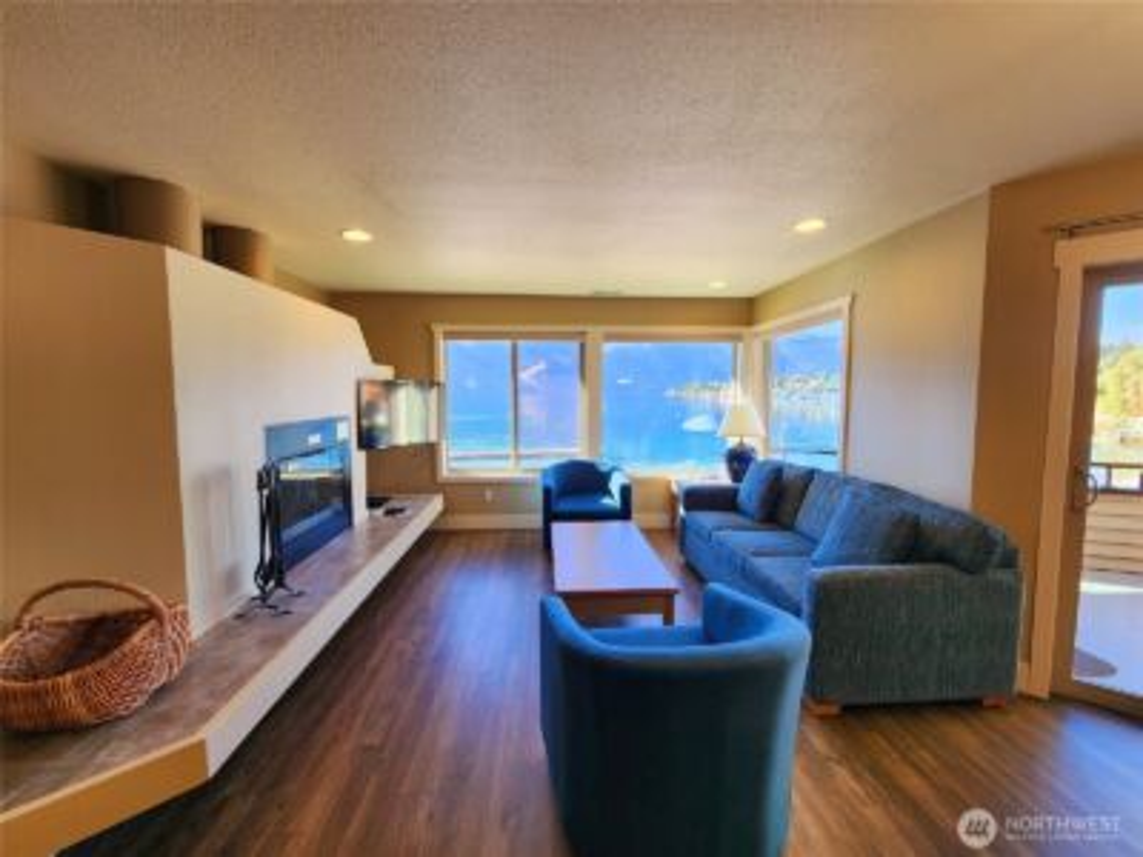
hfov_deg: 106.2
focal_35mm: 13
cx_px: 572
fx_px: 429
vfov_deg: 89.9
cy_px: 428
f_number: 2.2
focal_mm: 2.2
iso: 80
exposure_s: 1/120
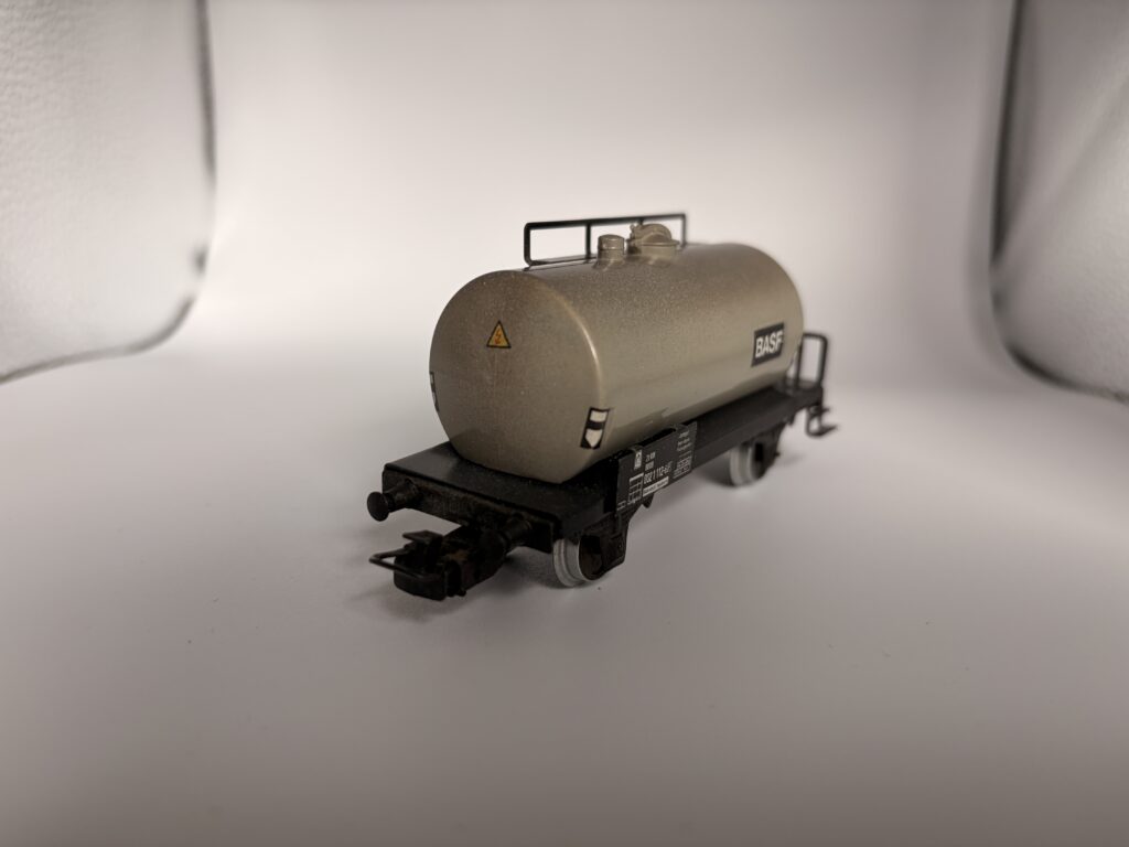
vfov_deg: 53.1
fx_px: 848
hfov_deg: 67.3
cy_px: 424
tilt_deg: -15.7
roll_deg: -0.9
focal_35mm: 26
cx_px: 564
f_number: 1.6
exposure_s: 1/176
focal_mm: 5.96
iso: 40
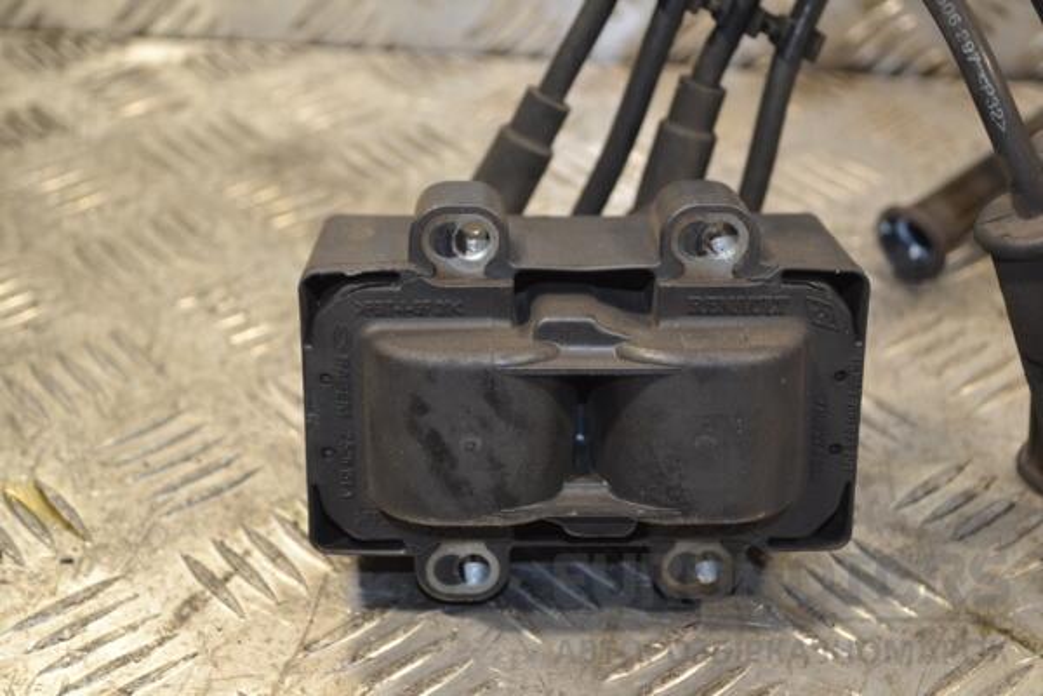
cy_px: 348
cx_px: 522
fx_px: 1738
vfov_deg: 22.6
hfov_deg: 33.4
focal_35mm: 60
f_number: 5.3
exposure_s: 1/60
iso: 500
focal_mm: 40
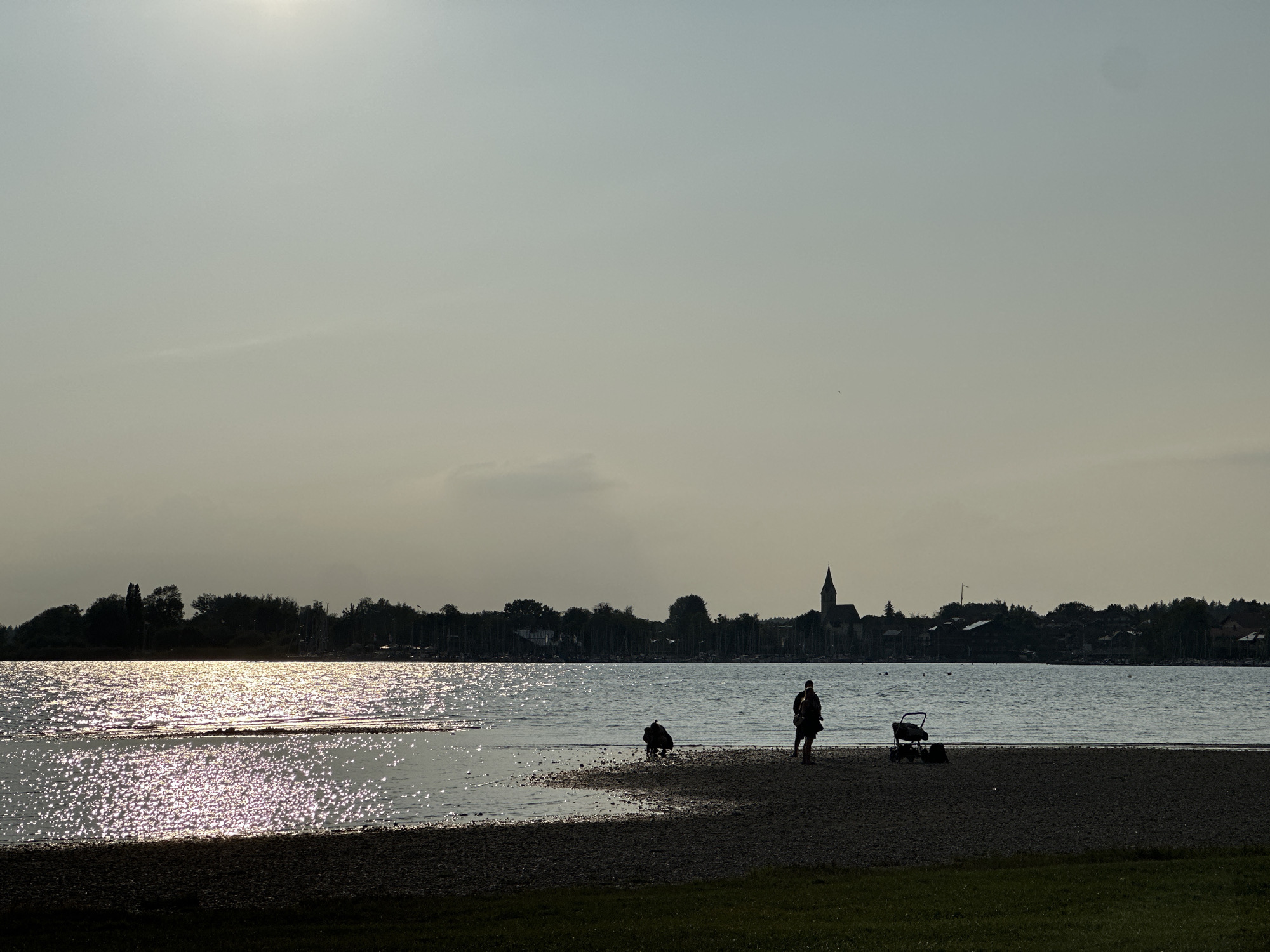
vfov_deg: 19.1
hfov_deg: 25.3
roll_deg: -0.1
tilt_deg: +4.1
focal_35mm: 77
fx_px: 2825
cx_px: 635
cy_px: 476
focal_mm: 9
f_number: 2.8
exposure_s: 1/6494
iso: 25
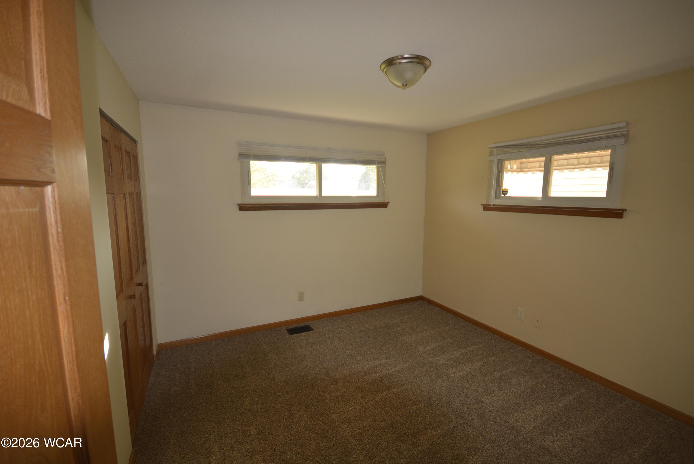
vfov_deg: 77.4
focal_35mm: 15
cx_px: 347
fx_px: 289
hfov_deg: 100.3
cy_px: 232
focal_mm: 10
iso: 400
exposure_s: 1/125
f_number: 4
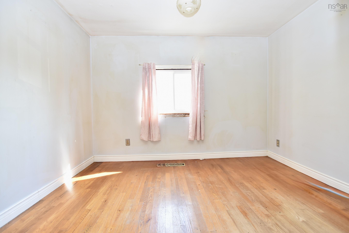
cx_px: 174
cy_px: 116
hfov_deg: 100.3
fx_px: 146
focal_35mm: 15
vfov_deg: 77.4
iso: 200
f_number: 3.5
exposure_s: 1/30
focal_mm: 10
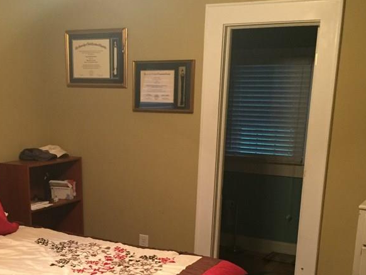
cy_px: 230
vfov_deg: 27.8
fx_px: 539
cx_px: 143
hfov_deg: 37.3
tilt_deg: -12.8
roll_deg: -1.8
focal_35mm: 51
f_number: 2.2
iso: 200
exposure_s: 1/30
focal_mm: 4.15
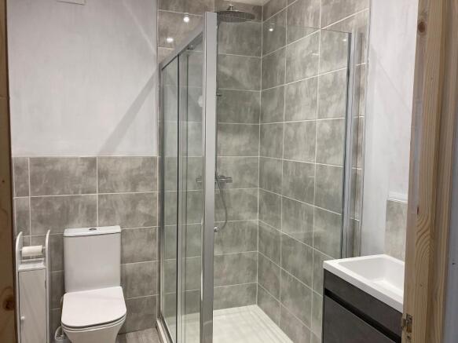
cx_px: 229
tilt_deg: -3.6
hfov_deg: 63.5
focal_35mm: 28
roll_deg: -1.1
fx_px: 370
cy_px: 172
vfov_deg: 49.7
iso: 50
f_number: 1.8
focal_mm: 3.99
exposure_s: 1/50
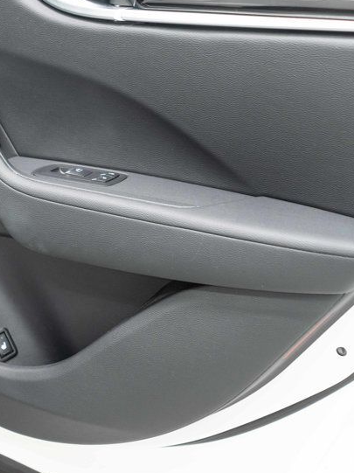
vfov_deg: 37.4
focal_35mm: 51
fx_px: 696
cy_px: 196
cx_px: 64
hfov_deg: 27.9
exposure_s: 1/50
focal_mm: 28
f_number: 3.2
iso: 1600
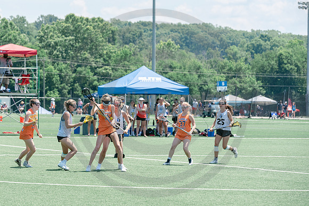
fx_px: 1703
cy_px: 82
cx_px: 125
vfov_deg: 6.9
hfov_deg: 10.4
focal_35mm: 198
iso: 400
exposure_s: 1/2000
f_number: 5.6
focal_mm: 165
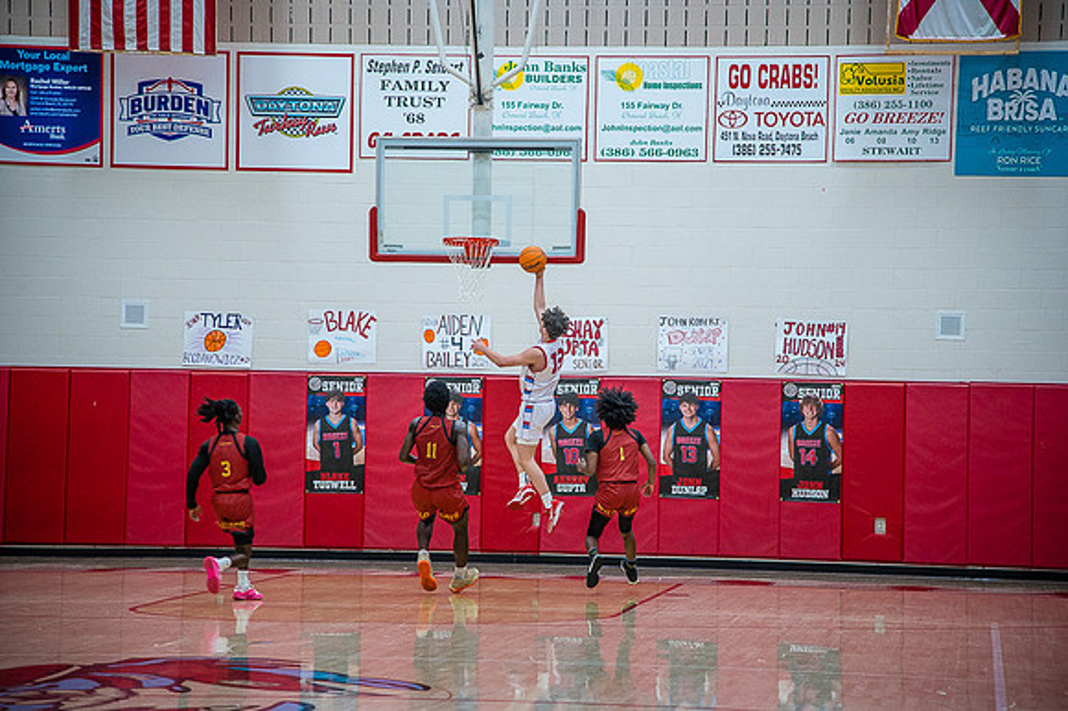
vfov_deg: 11.4
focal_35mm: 120
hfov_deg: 17.1
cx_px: 534
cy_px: 356
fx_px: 3558
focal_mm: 120
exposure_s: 1/320
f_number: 4
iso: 2000
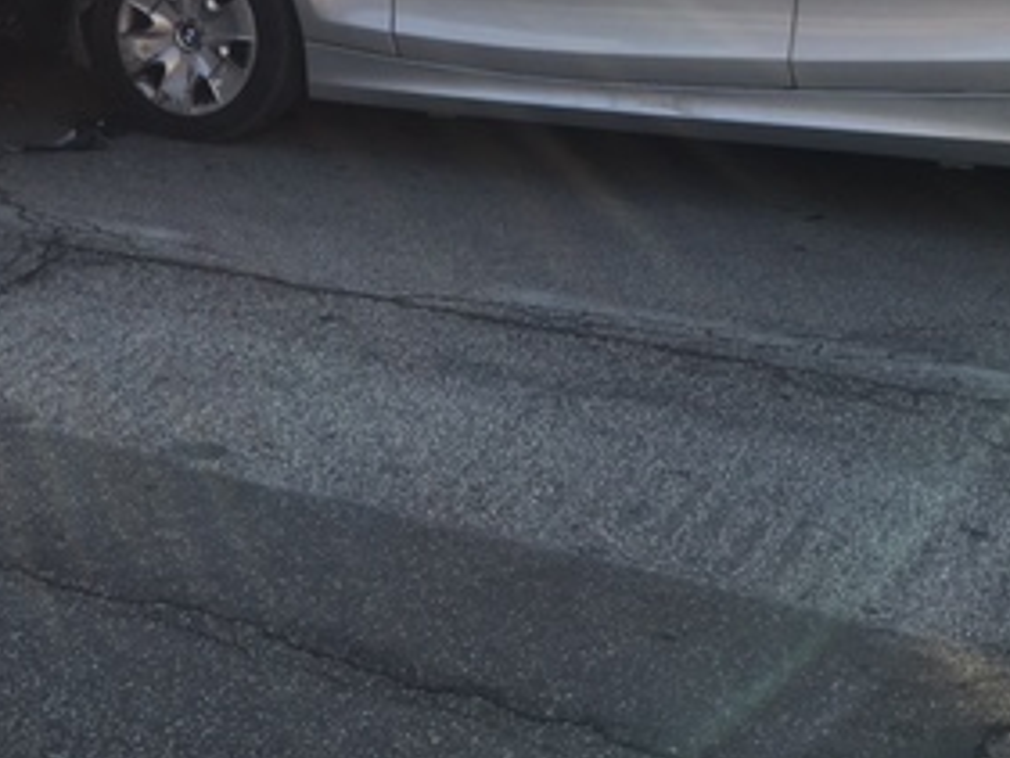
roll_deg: +1.5
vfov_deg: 21.6
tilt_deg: -10.6
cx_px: 140
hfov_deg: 28.5
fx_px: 1927
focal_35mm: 66
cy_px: 22
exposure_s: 1/718
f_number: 2.2
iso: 25
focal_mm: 4.15
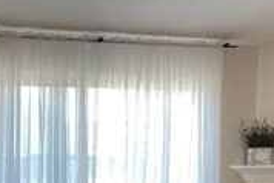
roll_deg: +0.7
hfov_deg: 20.6
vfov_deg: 12.6
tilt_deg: -12.7
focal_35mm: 97
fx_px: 739
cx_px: 29
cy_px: 351
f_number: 1.8
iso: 80
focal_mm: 4.25
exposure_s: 1/120
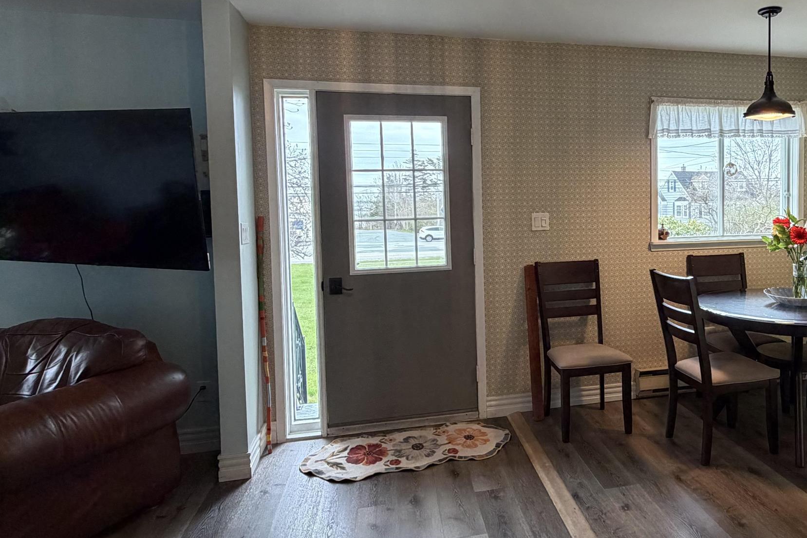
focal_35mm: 27
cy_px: 229
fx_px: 605
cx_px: 561
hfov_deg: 65.0
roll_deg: +0.3
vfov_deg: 47.8
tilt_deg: -2.7
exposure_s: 1/60
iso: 250
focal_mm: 2.22
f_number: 2.2
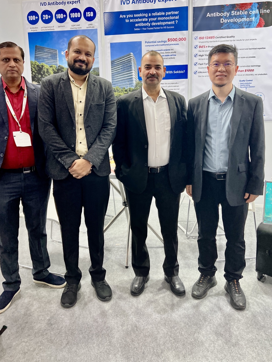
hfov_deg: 45.4
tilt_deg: -9.7
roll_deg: +1.4
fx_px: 325
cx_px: 136
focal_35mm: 31
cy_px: 148
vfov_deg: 58.0
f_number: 1.5
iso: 64
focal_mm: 5.7
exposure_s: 1/100
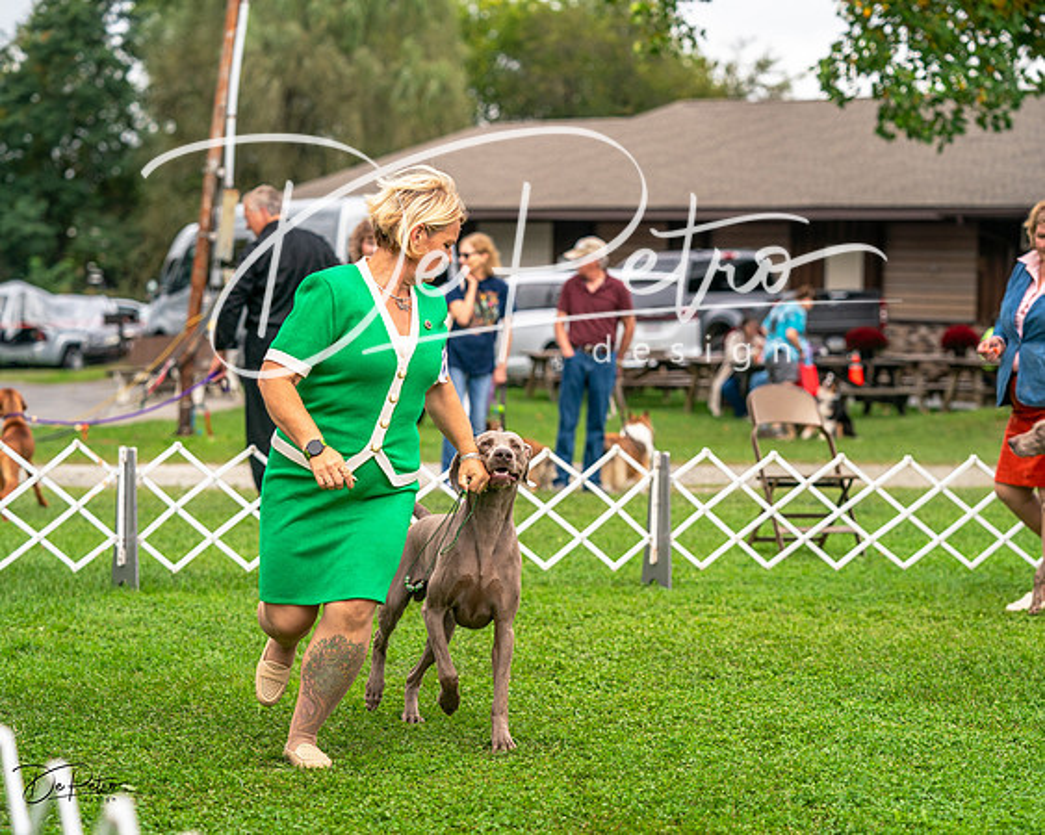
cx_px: 522
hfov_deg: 17.6
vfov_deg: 14.1
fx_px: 3377
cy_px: 418
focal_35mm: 109
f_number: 3.5
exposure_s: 1/1250
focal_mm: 97
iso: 400
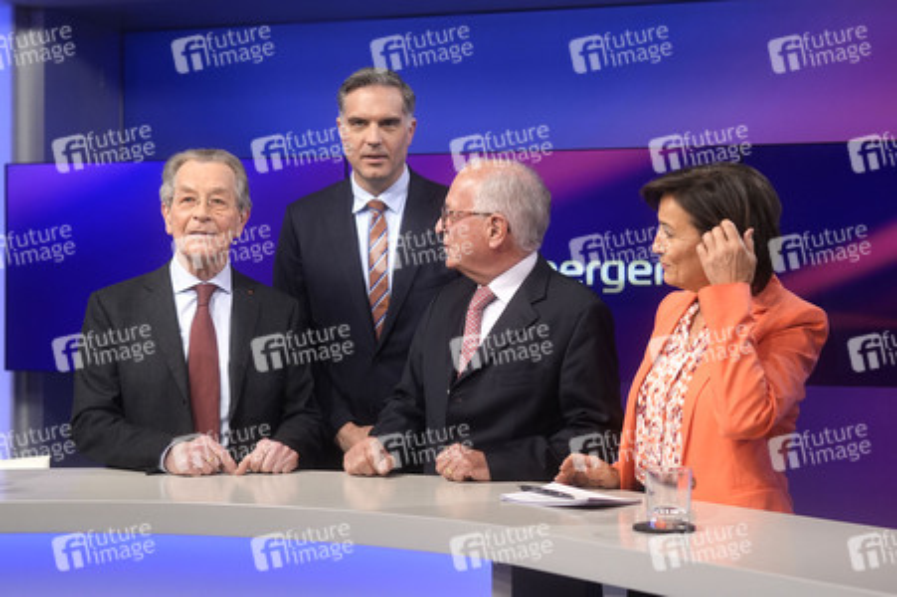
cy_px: 298
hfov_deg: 43.6
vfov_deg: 29.8
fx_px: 1120
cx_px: 448
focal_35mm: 45
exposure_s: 1/200
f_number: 2.2
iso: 640
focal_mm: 30
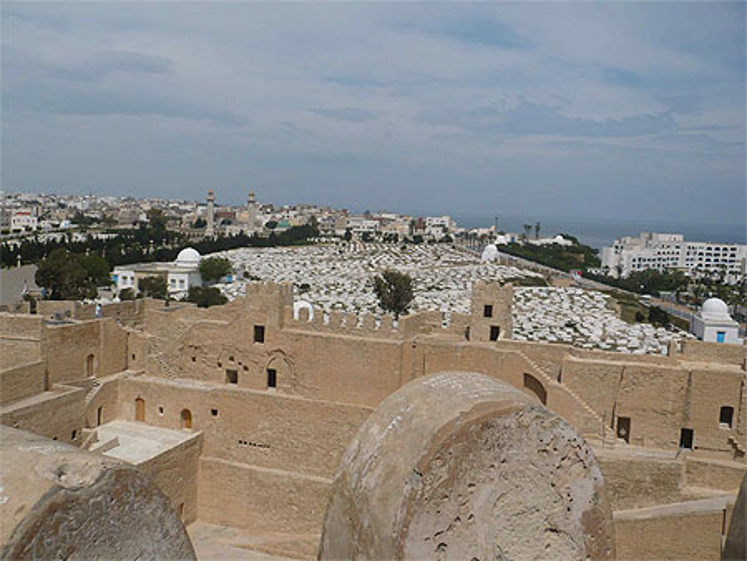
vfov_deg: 40.7
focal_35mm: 35
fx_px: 756
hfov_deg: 52.6
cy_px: 280
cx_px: 374
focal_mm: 5.8
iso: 100
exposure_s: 1/500
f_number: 8
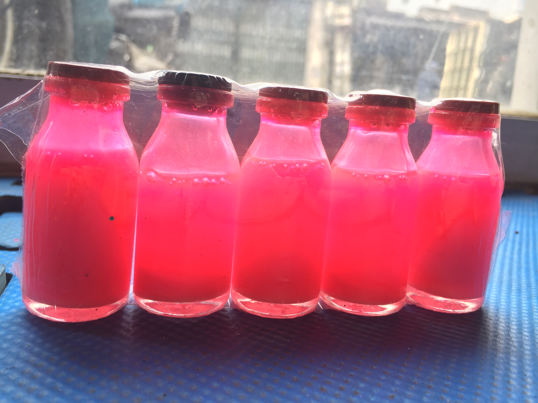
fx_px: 451
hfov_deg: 61.7
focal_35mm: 29
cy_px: 202
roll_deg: -4.3
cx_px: 269
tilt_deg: -10.6
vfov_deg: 48.2
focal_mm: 4.15
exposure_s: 1/50
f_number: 2.2
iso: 32
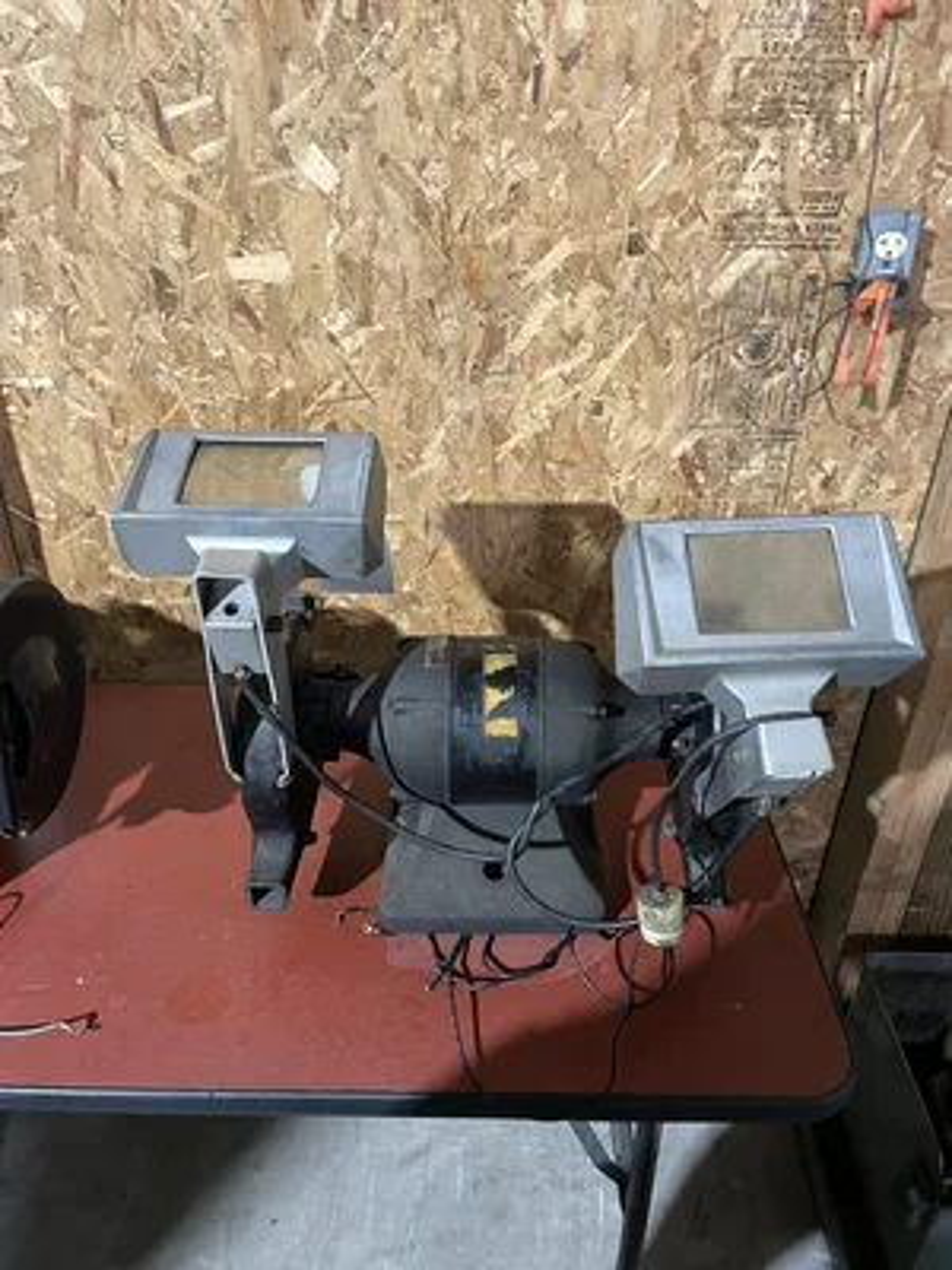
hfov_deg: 53.1
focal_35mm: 26
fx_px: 953
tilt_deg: -30.9
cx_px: 476
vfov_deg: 67.3
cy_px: 635
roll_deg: +0.3
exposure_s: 1/30
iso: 500
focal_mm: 4.2
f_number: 1.6
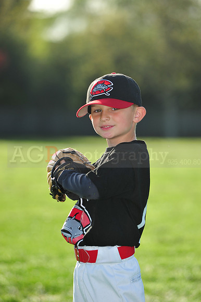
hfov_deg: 6.9
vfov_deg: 10.3
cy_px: 151
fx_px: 1677
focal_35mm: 200
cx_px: 100
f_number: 5
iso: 400
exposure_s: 1/1250
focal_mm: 200
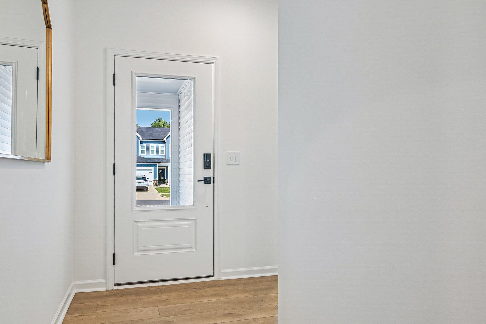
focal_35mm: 22
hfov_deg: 77.8
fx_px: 297
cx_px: 198
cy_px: 176
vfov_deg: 57.1
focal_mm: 17
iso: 110
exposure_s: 1/20
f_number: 8
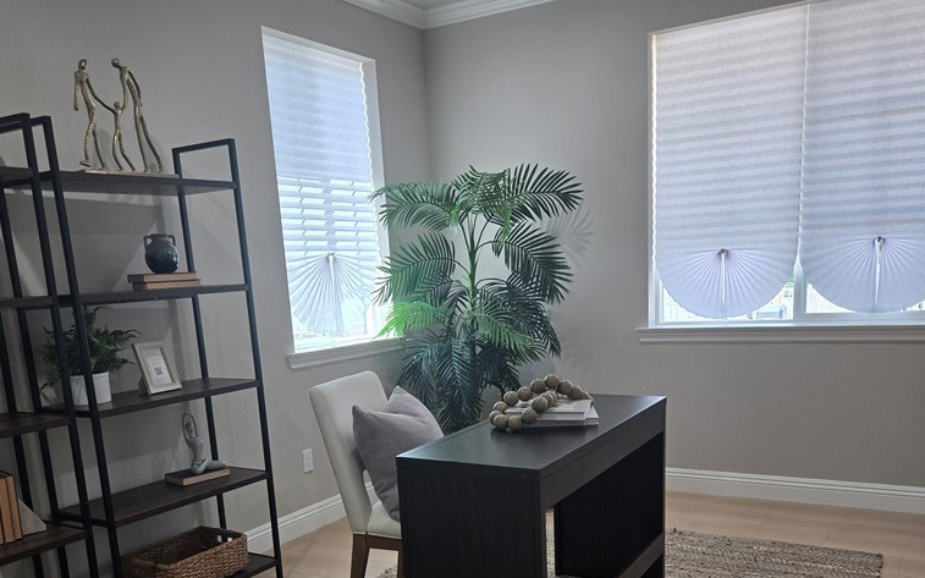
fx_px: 832
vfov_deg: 37.1
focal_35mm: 33
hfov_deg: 58.1
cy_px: 456
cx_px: 462
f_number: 1.8
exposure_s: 1/120
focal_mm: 5.4
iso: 64
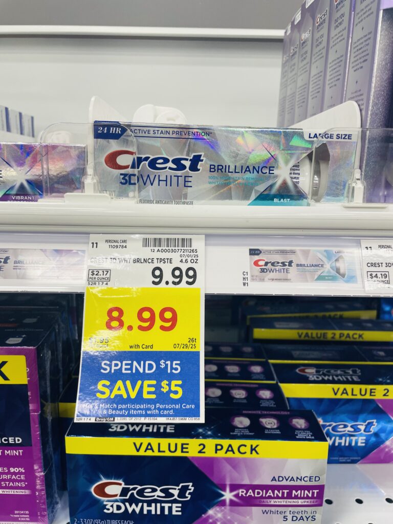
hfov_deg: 53.1
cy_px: 262
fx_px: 394
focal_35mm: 26
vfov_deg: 67.3
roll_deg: -0.1
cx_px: 196
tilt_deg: -12.9
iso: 80
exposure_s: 1/120
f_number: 1.6
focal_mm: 4.2
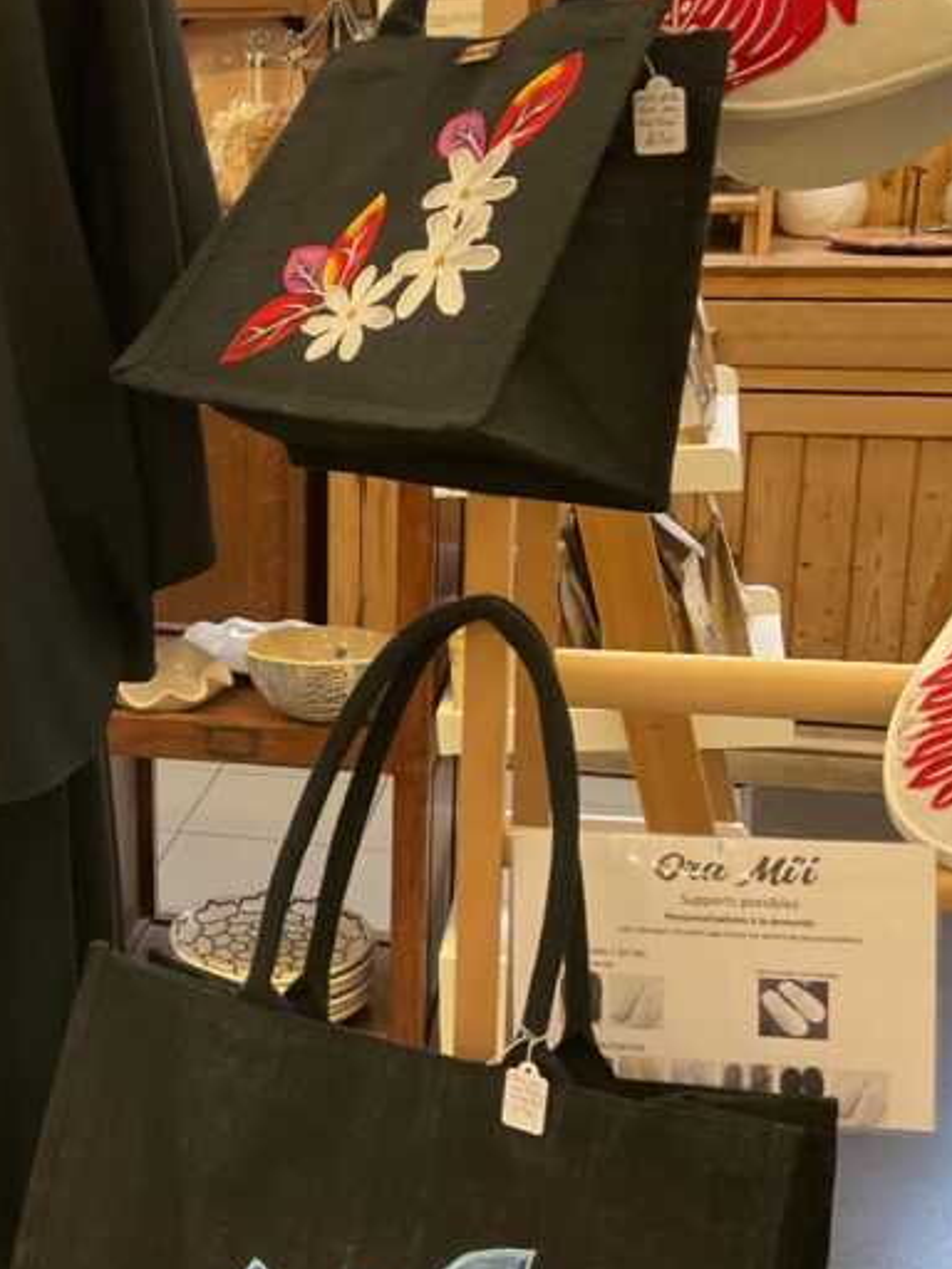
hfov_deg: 24.5
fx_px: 2127
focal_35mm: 58
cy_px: 622
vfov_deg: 33.2
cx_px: 89
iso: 160
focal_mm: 3
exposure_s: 1/50
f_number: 1.8
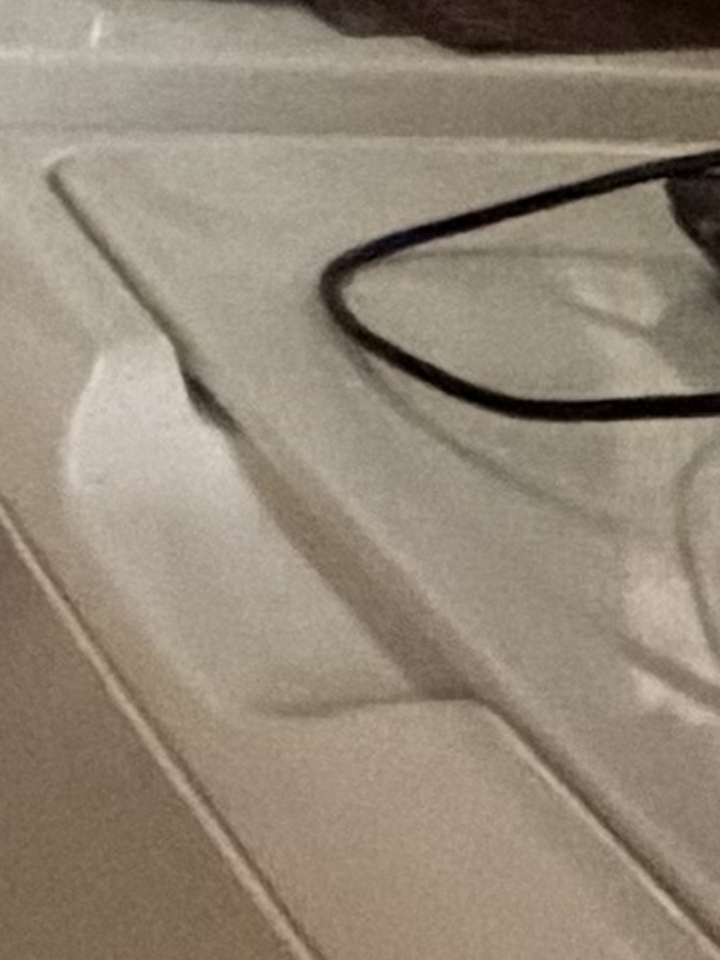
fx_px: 3687
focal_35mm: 133
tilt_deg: -11.6
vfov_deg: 14.1
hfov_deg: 9.9
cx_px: -948
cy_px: -379
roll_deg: -2.6
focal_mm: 2.22
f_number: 2.2
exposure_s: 1/30
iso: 1600
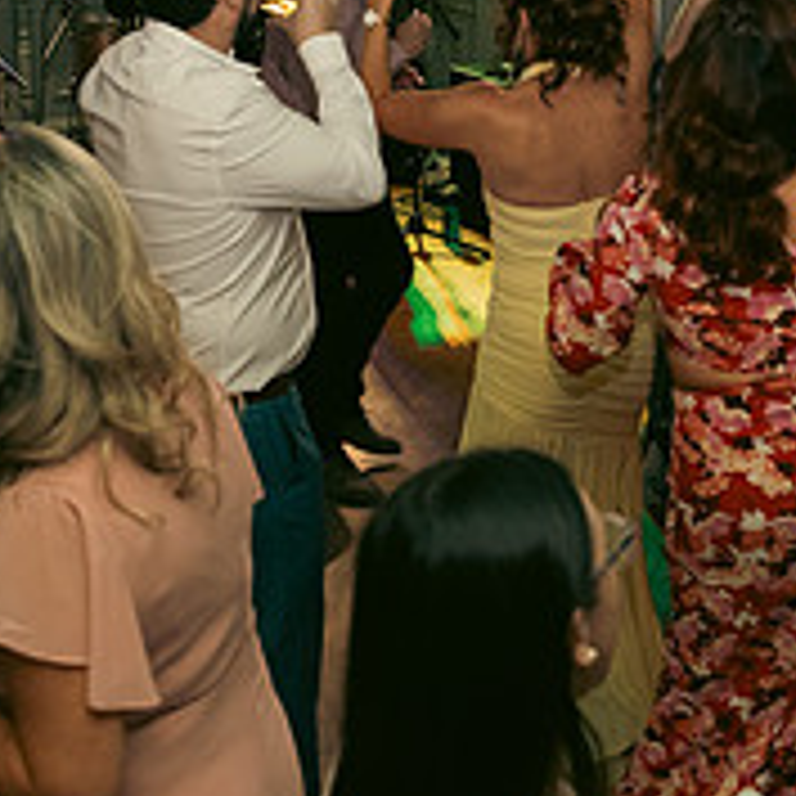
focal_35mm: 67
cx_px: 477
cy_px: 187
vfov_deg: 25.4
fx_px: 1743
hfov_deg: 25.7
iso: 2500
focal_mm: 24
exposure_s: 1/160
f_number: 3.5
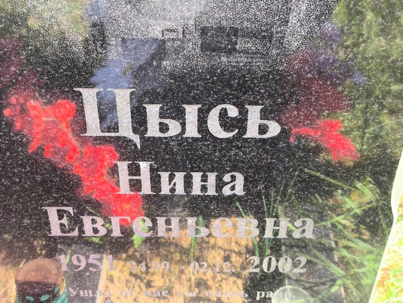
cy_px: 152
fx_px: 582
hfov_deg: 38.2
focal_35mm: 50
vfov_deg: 29.1
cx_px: 202
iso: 80
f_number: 1.7
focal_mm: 4.71
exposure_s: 1/120
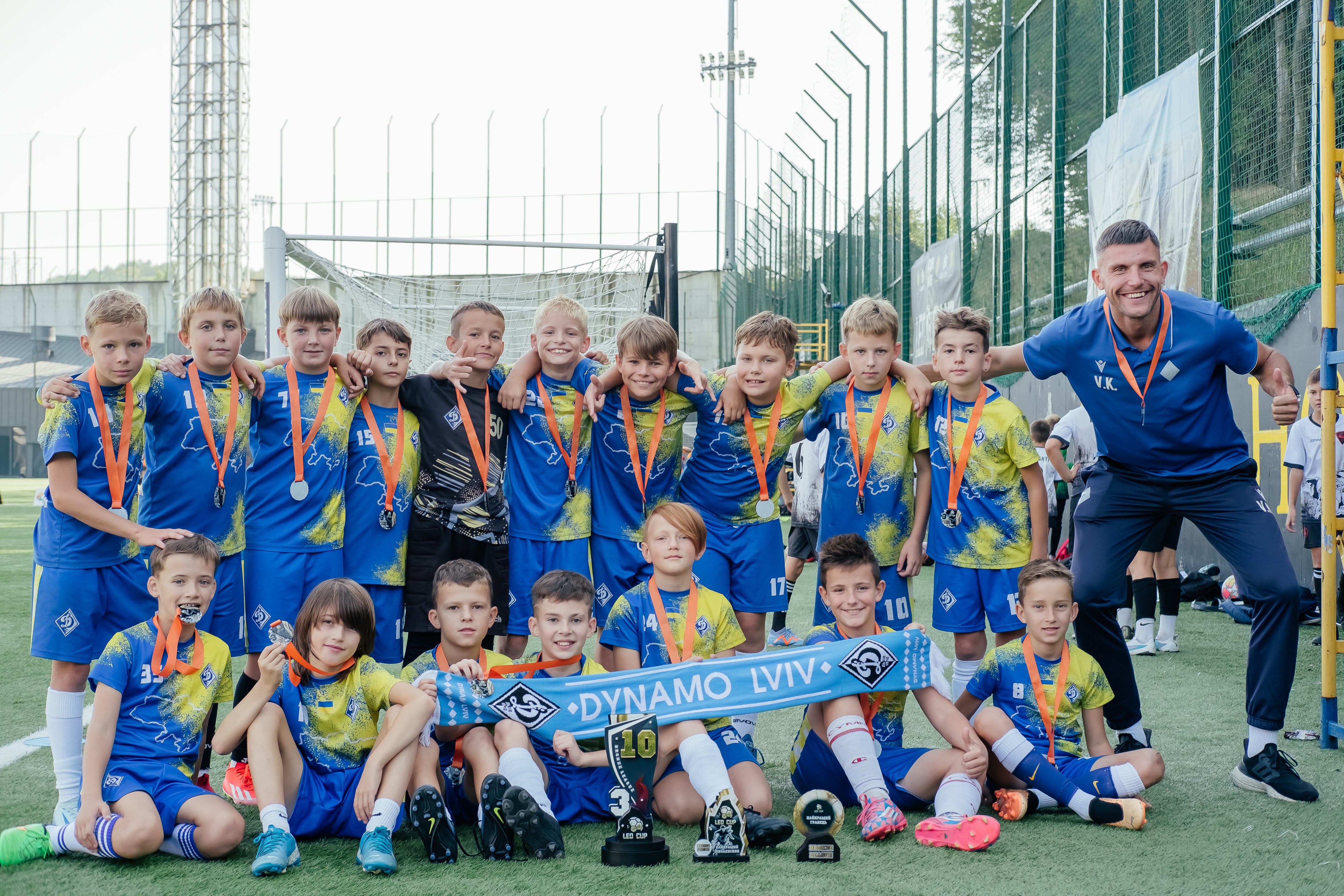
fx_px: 1979
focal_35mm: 53
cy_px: 448
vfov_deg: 25.5
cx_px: 672
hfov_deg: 37.5
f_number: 4
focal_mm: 35
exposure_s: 1/200
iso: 250
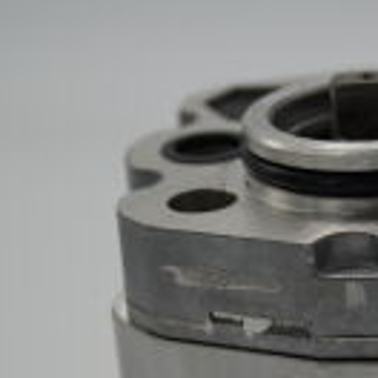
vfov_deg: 10.8
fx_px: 1989
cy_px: 367
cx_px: 412
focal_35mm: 161
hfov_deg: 10.7
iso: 125
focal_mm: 40
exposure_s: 1/160
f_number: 5
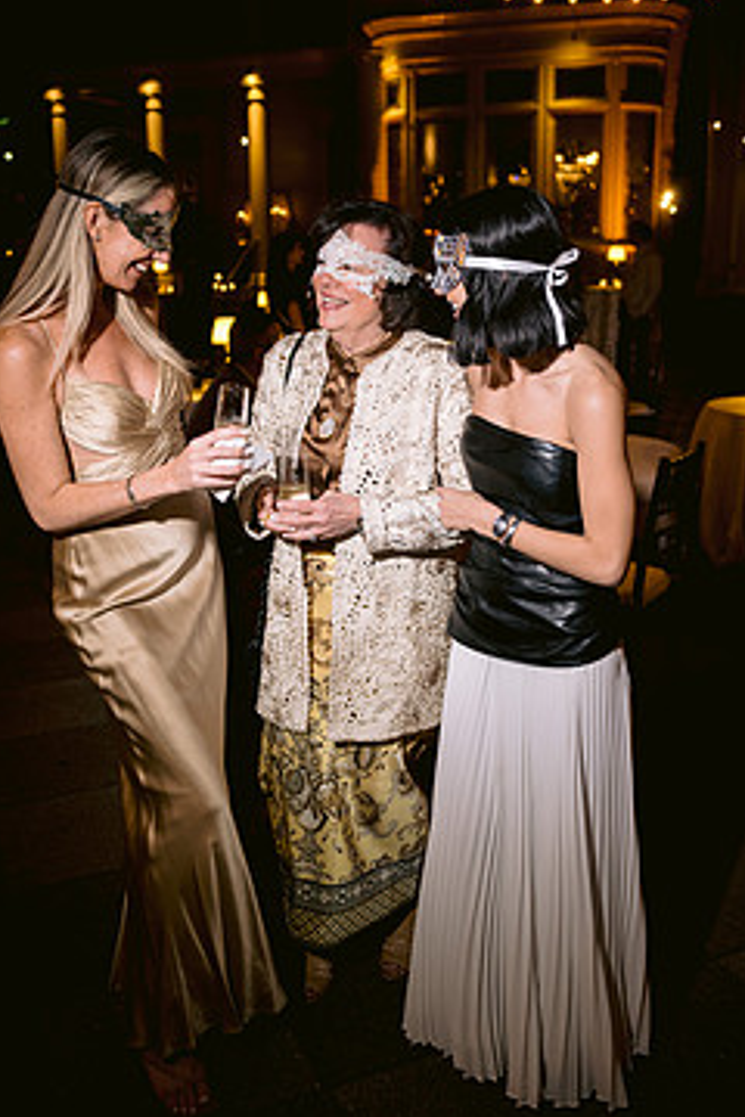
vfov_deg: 54.3
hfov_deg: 37.9
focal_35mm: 35
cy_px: 490
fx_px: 1086
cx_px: 366
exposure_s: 1/100
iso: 800
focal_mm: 28
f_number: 2.8
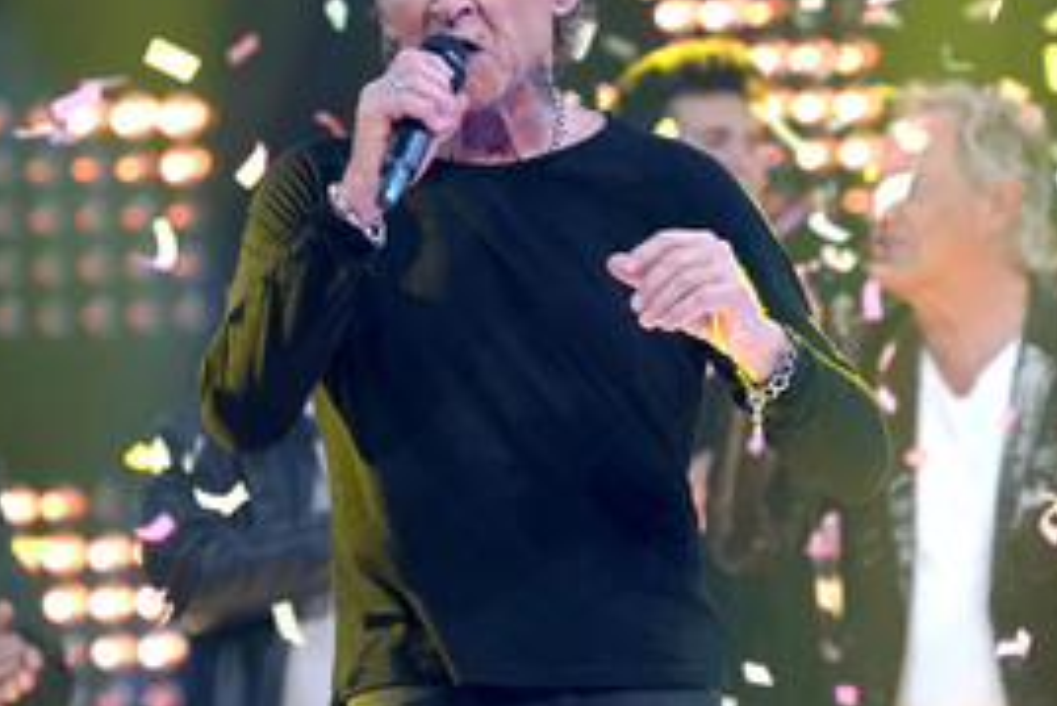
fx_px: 9870
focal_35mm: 336
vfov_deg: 4.1
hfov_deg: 6.1
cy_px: 331
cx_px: 459
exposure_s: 1/200
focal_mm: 200
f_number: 5.6
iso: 3200
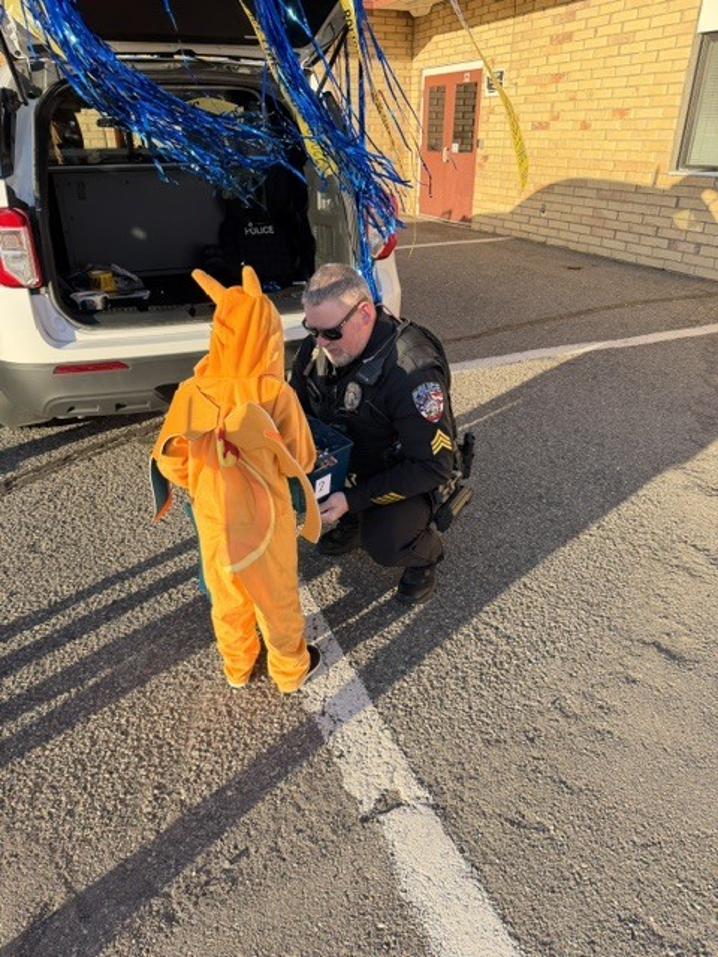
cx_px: 359
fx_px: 664
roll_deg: +2.7
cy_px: 478
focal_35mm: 24
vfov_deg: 71.6
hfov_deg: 56.8
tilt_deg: -30.3
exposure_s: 1/1812
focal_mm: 6.76
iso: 100
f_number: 1.78
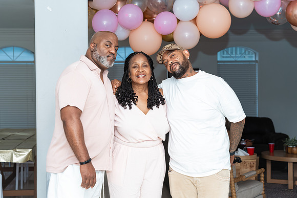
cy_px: 103
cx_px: 130
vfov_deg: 25.5
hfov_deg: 37.5
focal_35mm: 53
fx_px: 437
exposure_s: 1/250
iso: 800
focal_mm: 46
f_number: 3.5
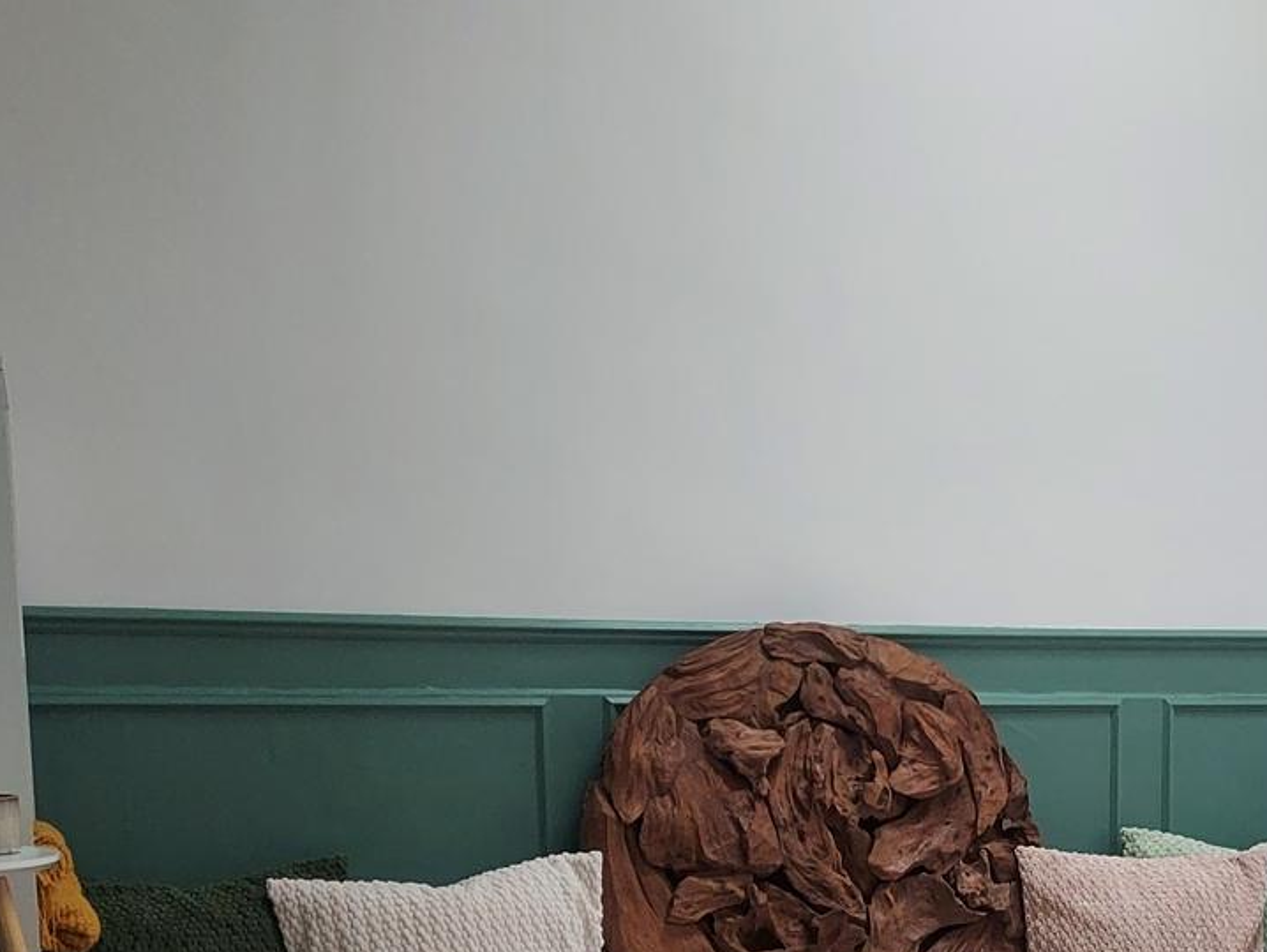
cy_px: 947
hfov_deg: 36.9
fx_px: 1831
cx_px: 1002
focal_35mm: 50
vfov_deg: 27.5
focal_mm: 4.6
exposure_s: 1/25
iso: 640
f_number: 1.8
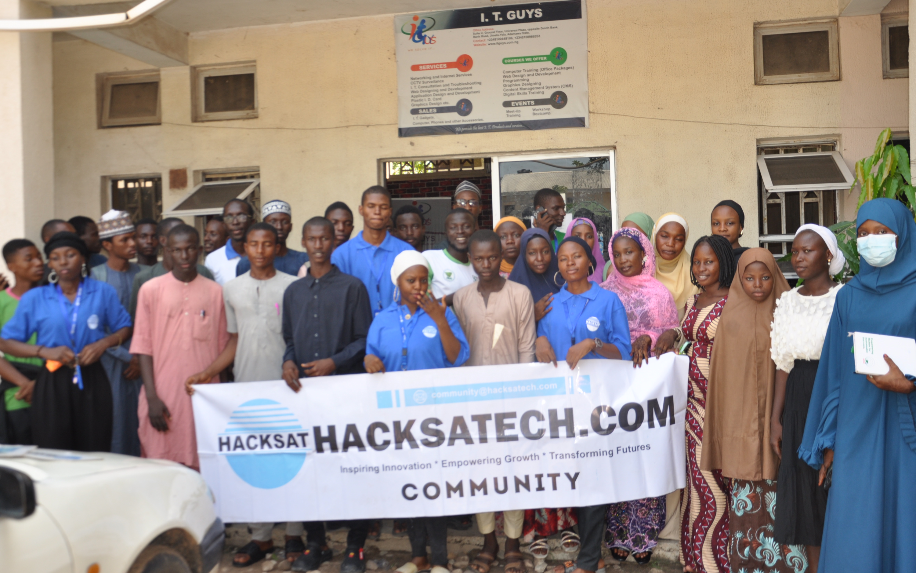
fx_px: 899
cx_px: 452
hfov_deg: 54.0
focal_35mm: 36
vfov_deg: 35.3
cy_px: 263
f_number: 4.5
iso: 200
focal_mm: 22
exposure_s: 1/200
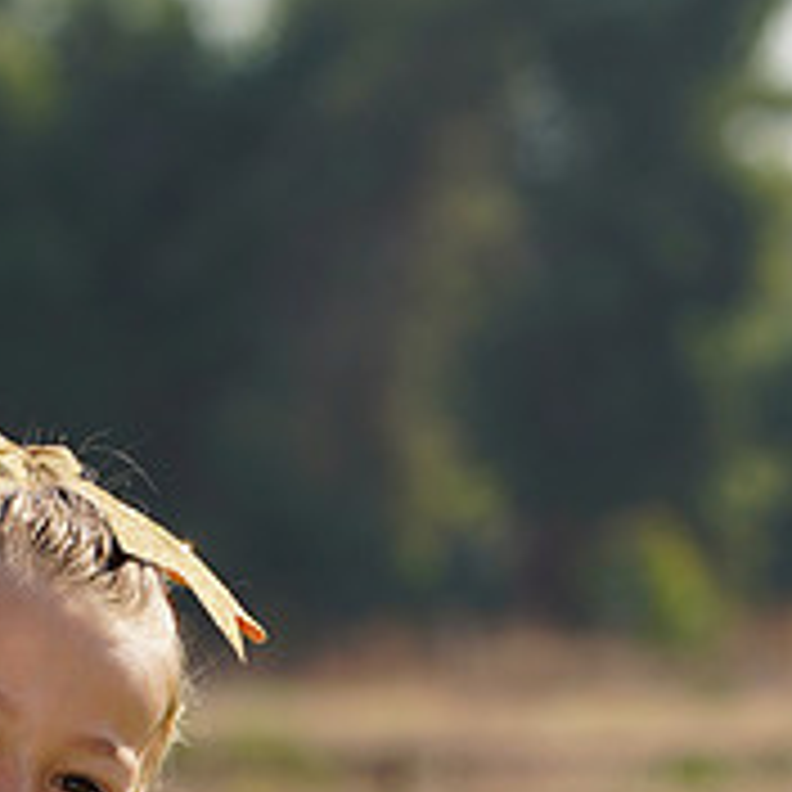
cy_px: 1116
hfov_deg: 2.6
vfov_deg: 2.6
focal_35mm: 667
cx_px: -32
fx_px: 17265
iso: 100
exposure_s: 1/160
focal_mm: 238
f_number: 11
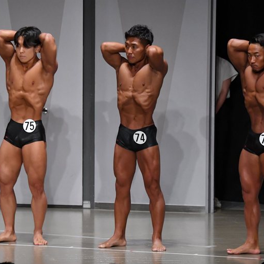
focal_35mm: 278
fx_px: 2399
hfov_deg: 6.3
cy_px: 132
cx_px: 110
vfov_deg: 6.3
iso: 5000
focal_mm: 145
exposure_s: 1/400
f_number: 5.6
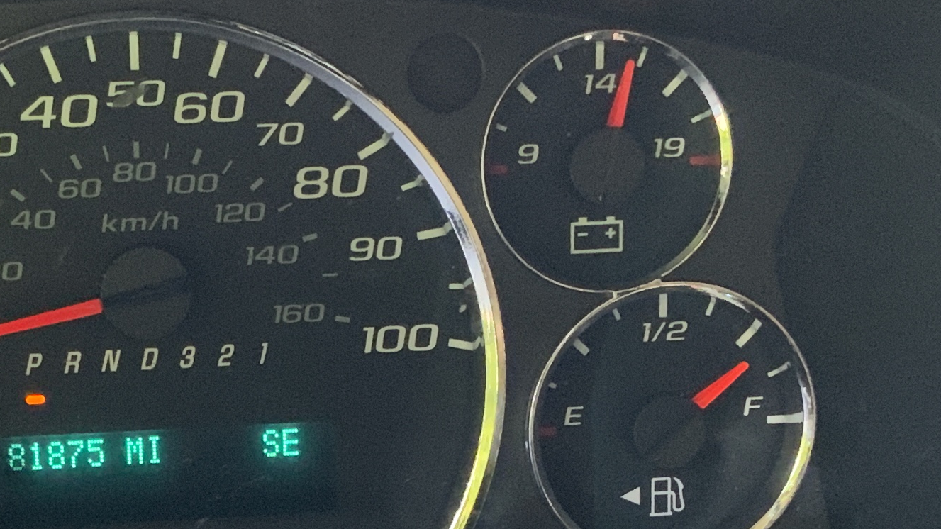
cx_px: 175
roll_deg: -1.4
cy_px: 617
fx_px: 2395
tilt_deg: -28.6
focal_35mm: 96
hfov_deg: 21.9
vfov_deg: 12.3
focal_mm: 3
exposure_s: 1/60
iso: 250
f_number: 1.8
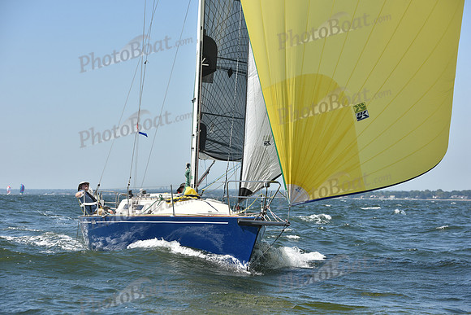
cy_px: 158
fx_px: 1439
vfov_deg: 12.5
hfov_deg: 18.6
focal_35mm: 110
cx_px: 236
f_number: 6.3
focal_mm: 110
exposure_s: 1/1250
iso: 250
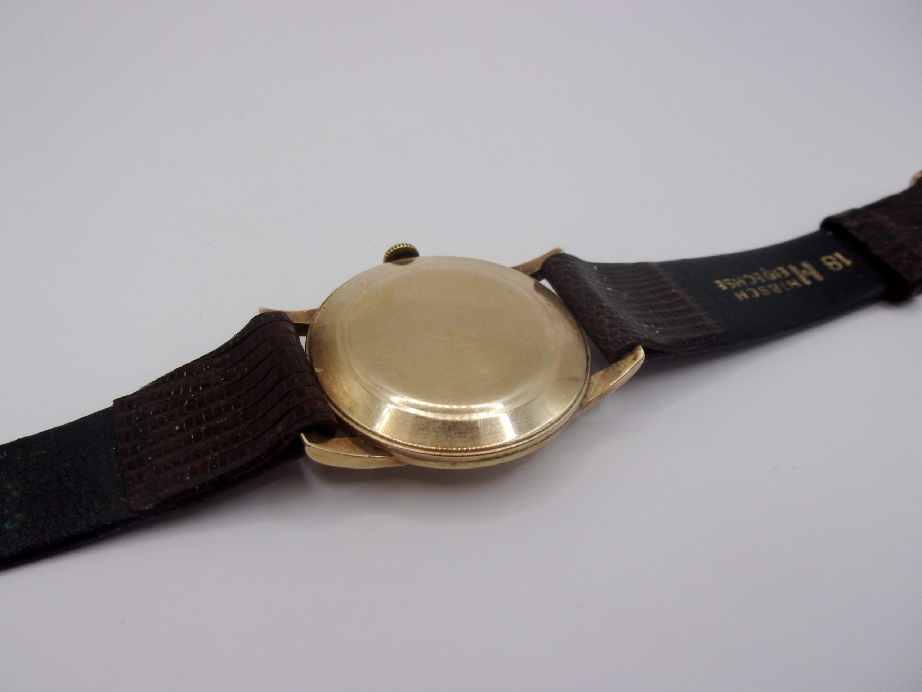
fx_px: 746
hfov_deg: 63.4
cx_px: 461
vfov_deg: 49.7
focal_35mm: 28
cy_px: 346
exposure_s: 1/150
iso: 80
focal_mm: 5.1
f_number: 3.9
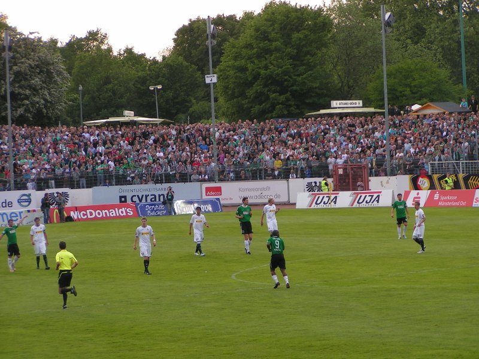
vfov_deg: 9.5
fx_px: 2172
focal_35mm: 157
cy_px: 180
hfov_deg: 12.6
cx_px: 240
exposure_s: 1/250
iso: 50
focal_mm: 24
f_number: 3.5
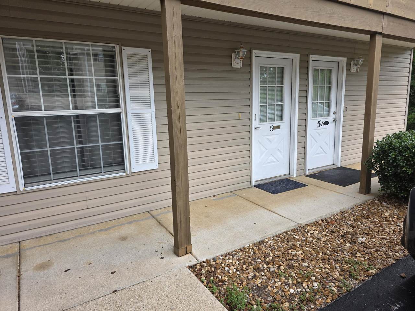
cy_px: 156
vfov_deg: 58.9
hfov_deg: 73.9
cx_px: 208
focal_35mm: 23
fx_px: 276
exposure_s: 1/359
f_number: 1.7
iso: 32
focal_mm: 6.3
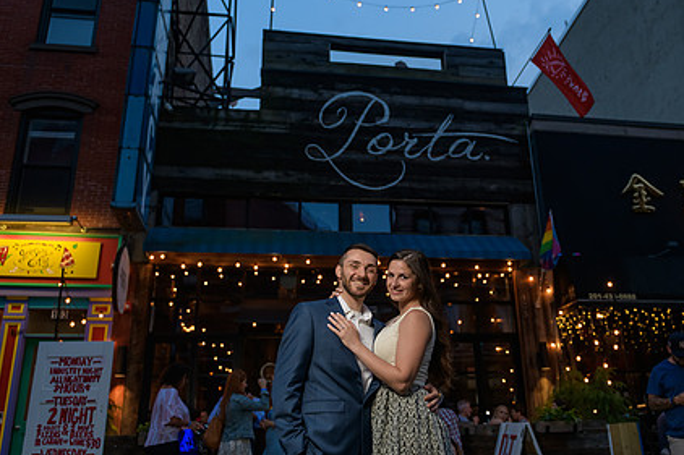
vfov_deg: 39.9
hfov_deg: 57.1
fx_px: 627
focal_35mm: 33
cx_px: 379
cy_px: 215
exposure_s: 1/200
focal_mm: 24
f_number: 3.2
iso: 400
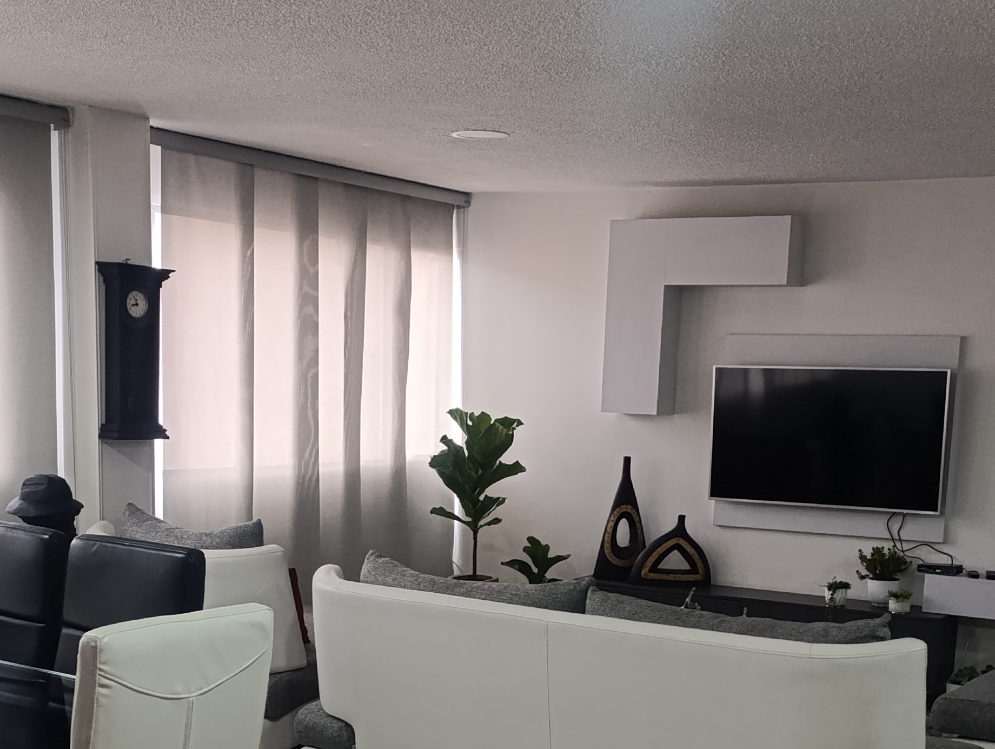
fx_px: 1468
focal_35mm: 51
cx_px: 493
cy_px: 658
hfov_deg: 37.4
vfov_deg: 27.7
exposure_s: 1/120
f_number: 1.6
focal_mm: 6.14
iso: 1250
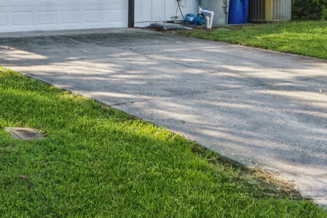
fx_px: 636
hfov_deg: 28.5
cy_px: 12
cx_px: 86
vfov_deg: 19.0
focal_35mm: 70
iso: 64
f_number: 10
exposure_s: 1/80
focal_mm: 24
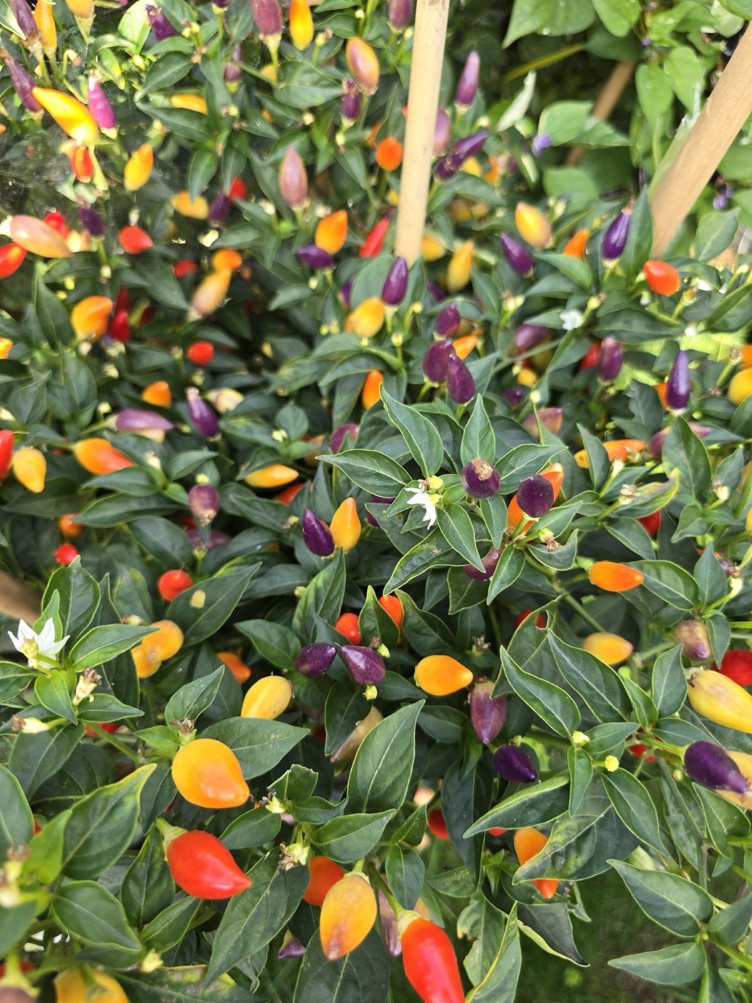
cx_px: 376
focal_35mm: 23
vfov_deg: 73.9
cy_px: 502
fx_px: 666
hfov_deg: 58.9
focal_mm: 6.3
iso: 50
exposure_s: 1/180
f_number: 1.7
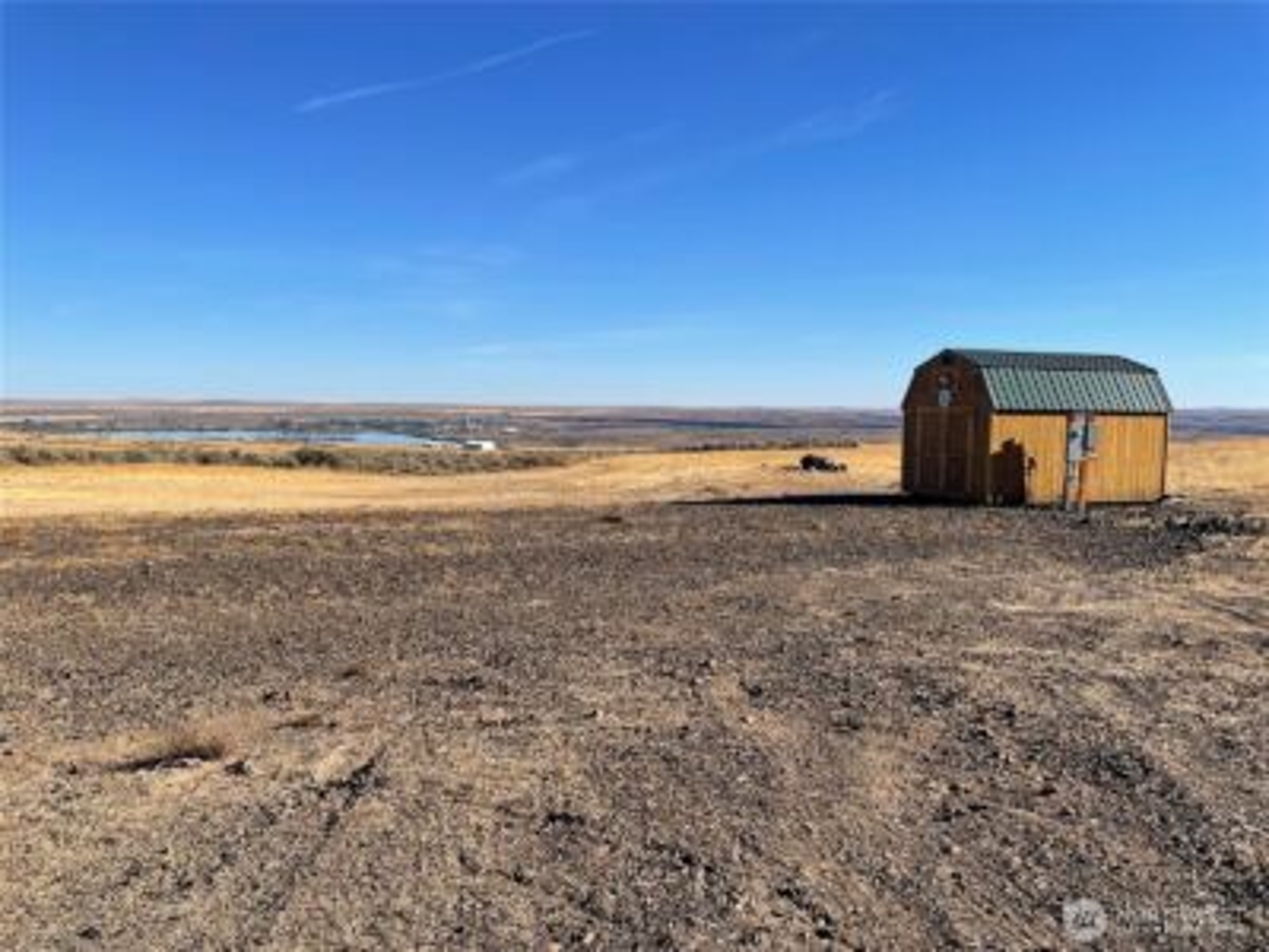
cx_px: 634
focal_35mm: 26
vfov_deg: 53.1
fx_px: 953
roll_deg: -0.2
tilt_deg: -4.7
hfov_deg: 67.3
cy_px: 476
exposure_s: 1/3731
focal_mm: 4.2
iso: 32
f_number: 1.6
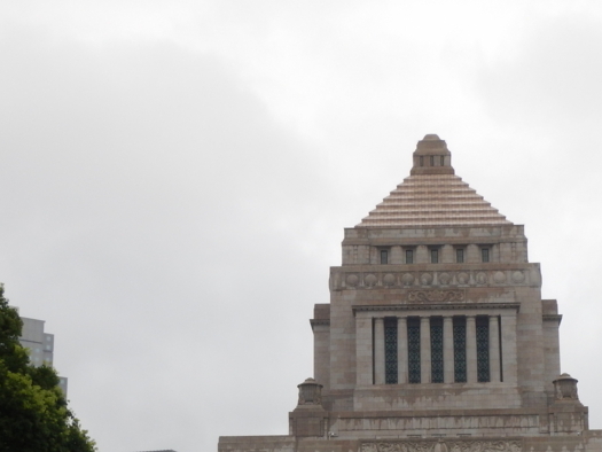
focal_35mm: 78
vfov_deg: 18.6
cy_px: 410
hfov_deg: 24.9
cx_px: 404
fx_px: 1357
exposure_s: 1/250
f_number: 4.2
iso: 125
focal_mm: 7.2
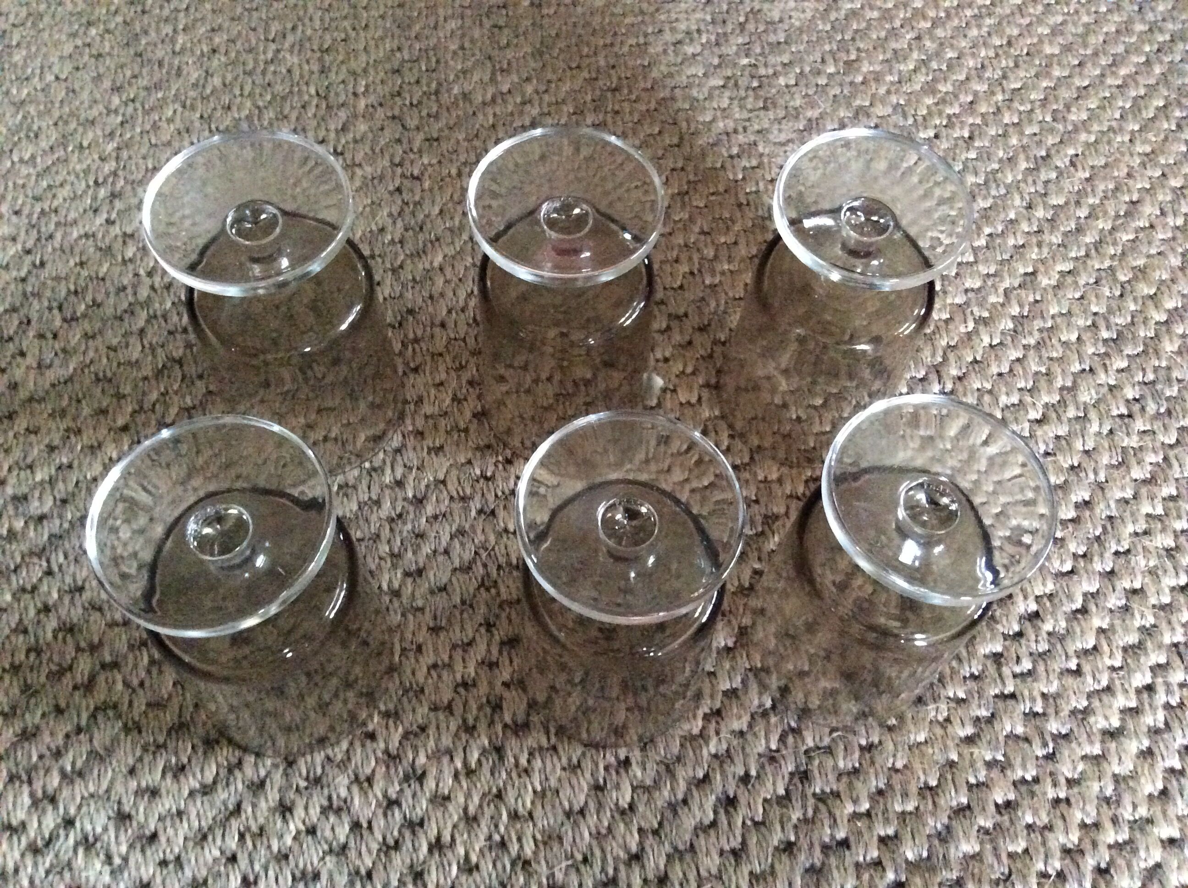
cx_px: 594
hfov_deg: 56.9
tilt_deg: -60.5
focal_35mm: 32
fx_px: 1097
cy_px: 444
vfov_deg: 44.1
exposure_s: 1/17
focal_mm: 3.3
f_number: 2.4
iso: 640
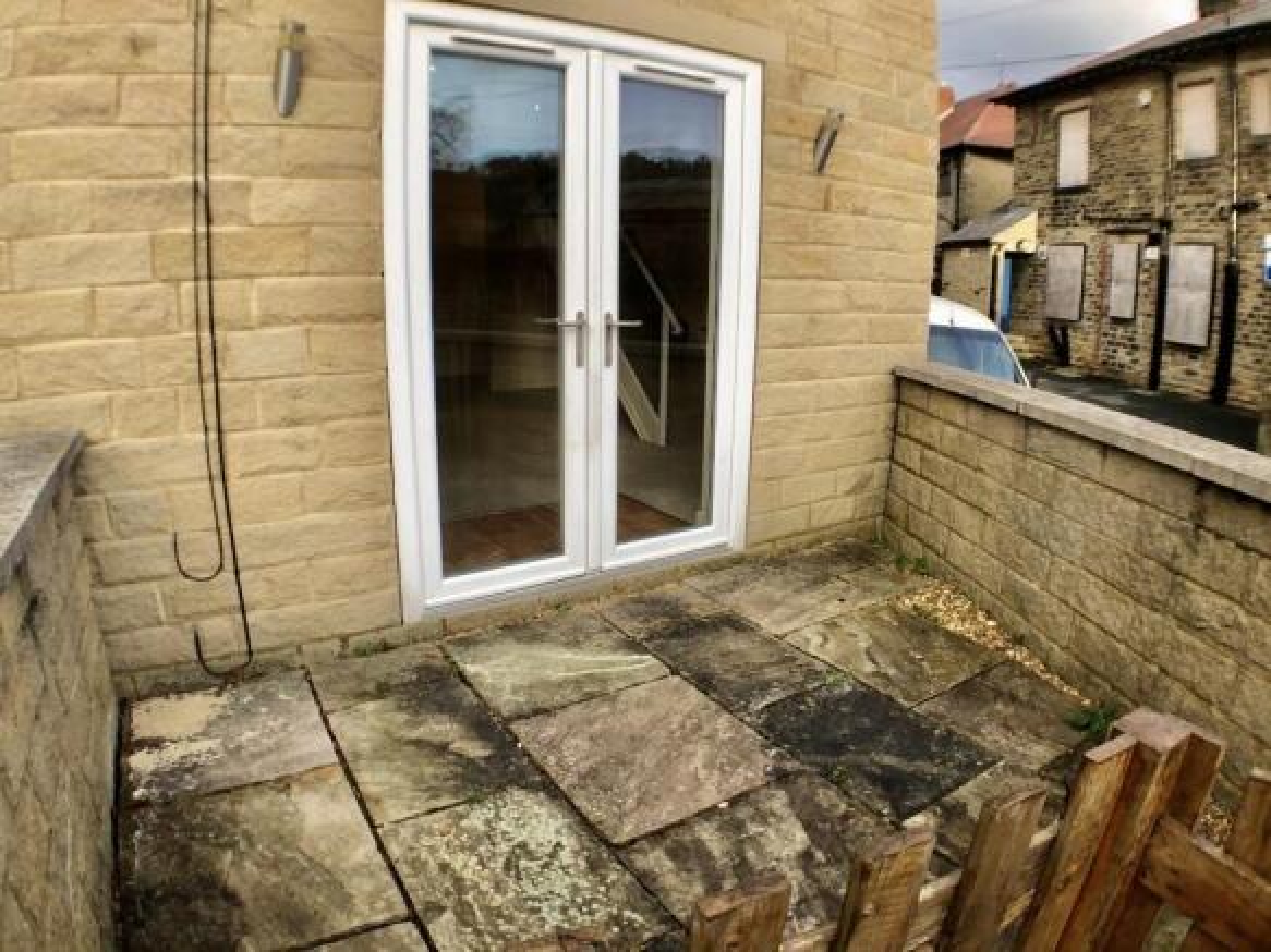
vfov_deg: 49.7
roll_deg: +1.6
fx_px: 1028
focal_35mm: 28
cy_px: 476
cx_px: 636
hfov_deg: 63.5
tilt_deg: -12.9
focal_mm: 3.99
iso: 20
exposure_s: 1/322
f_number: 1.8
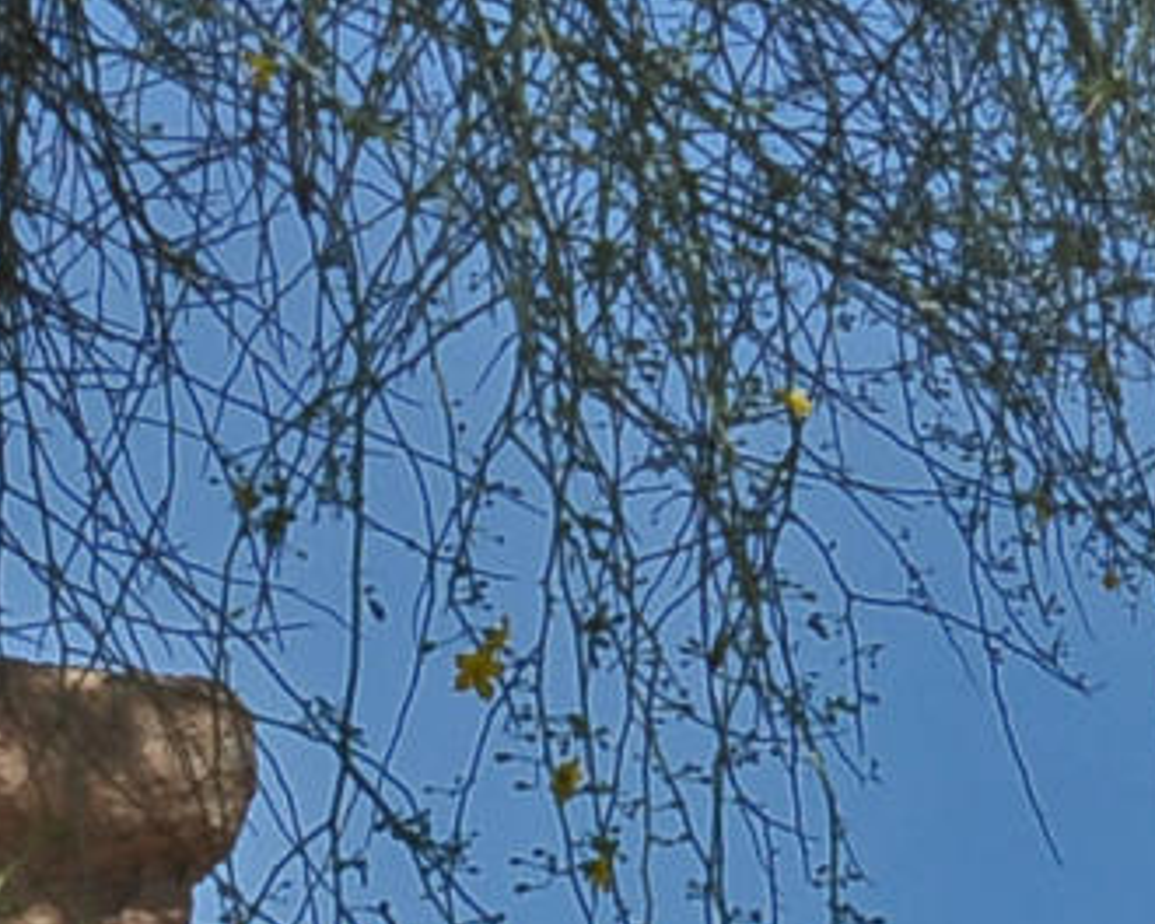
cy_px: 3406
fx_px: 10187
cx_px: 1750
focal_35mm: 298
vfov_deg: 4.8
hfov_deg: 6.4
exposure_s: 1/320
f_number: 16
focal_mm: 35
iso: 320
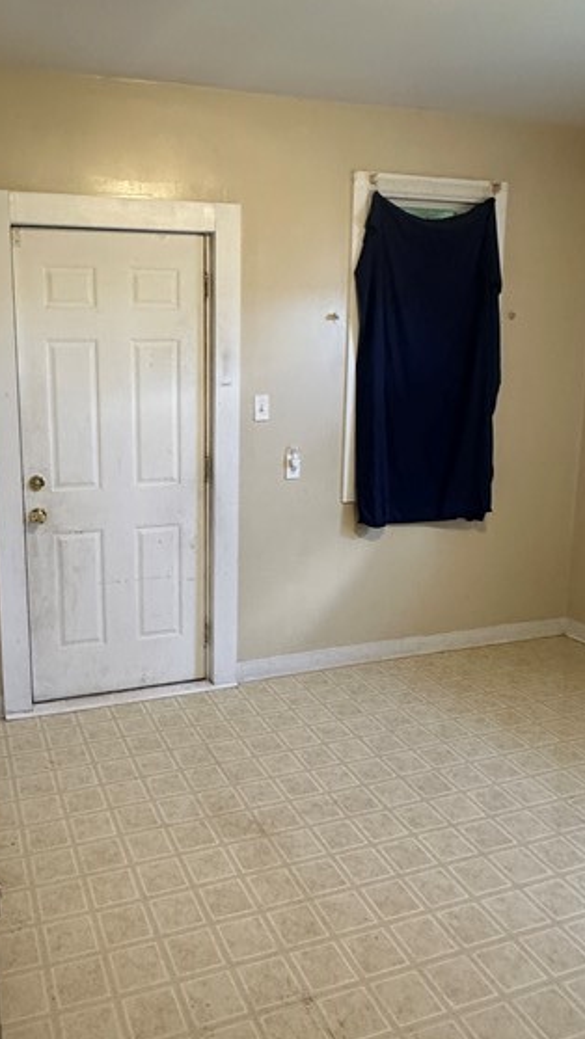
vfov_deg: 67.9
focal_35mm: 28
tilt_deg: -9.6
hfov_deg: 40.9
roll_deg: +0.3
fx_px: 772
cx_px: 186
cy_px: 492
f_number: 2.2
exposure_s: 1/60
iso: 200
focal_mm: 2.22
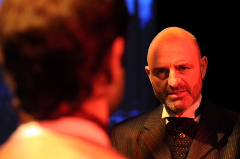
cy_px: 80
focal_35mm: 75
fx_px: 499
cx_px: 120
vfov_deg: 18.1
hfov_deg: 27.0
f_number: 2.2
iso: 2000
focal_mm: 50
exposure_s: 1/80
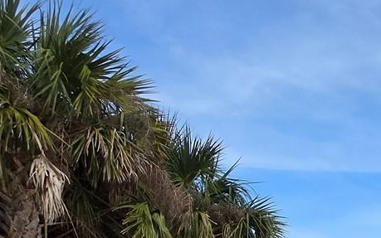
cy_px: 408
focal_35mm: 48
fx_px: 498
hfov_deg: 31.2
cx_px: 510
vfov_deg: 20.5
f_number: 2.2
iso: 25
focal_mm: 1.7
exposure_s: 1/892
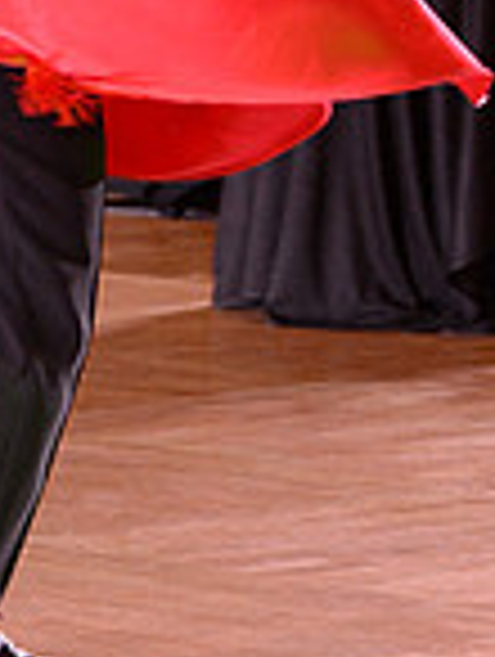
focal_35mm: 442
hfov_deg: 3.4
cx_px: 43
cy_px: -320
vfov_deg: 4.5
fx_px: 8403
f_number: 4.8
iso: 4000
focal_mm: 116
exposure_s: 1/250
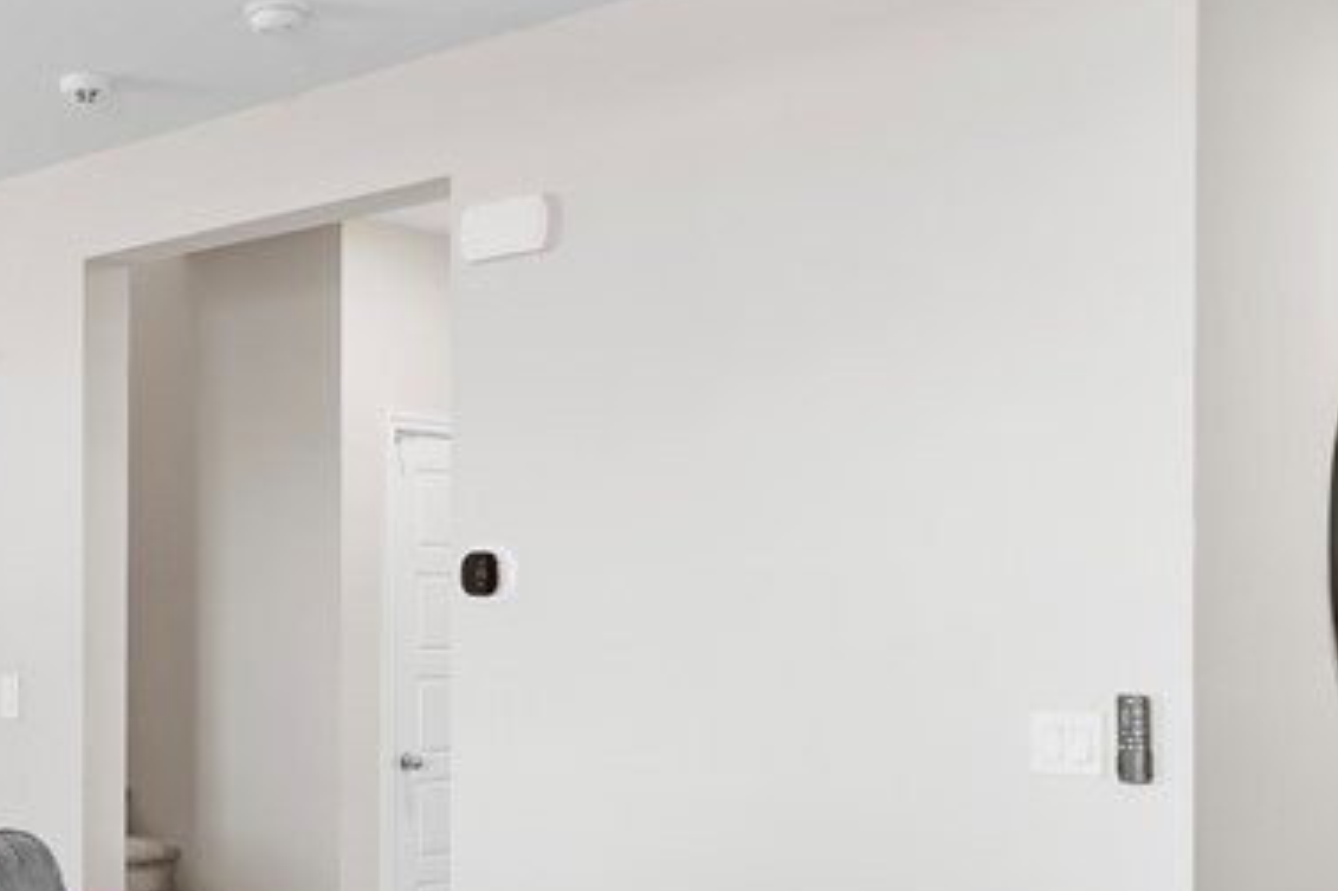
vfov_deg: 27.2
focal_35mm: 49
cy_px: 639
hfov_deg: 35.0
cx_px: -110
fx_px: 1820
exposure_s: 1/8
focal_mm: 17
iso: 400
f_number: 8
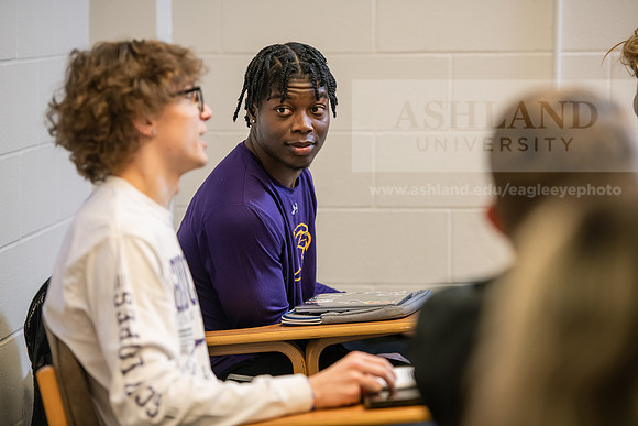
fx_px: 2393
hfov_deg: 15.2
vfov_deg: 10.2
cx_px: 319
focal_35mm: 135
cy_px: 213
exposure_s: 1/160
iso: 800
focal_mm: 135
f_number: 3.2
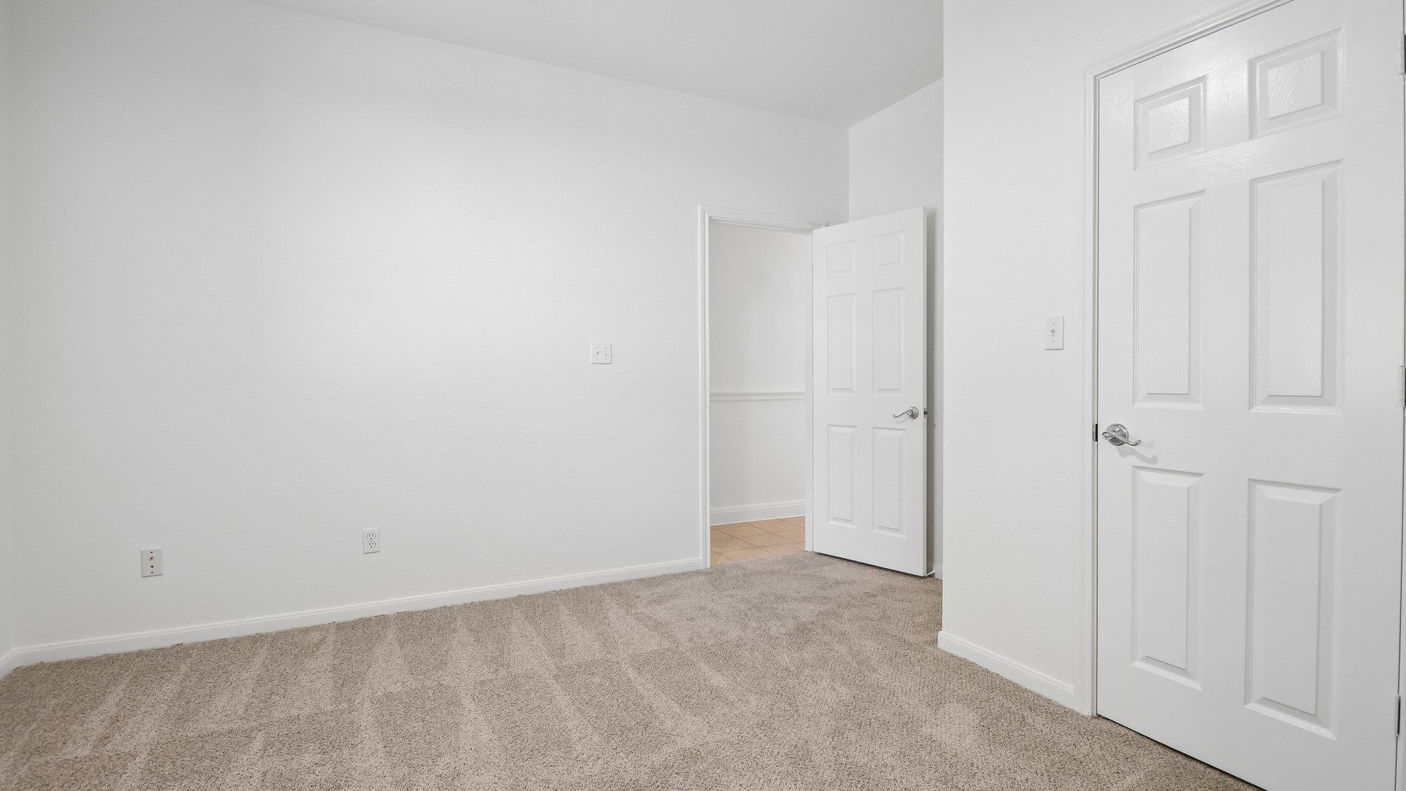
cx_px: 705
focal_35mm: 16
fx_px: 596
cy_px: 352
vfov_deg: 66.9
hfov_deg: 99.4
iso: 400
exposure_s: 1/6
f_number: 8
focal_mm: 10
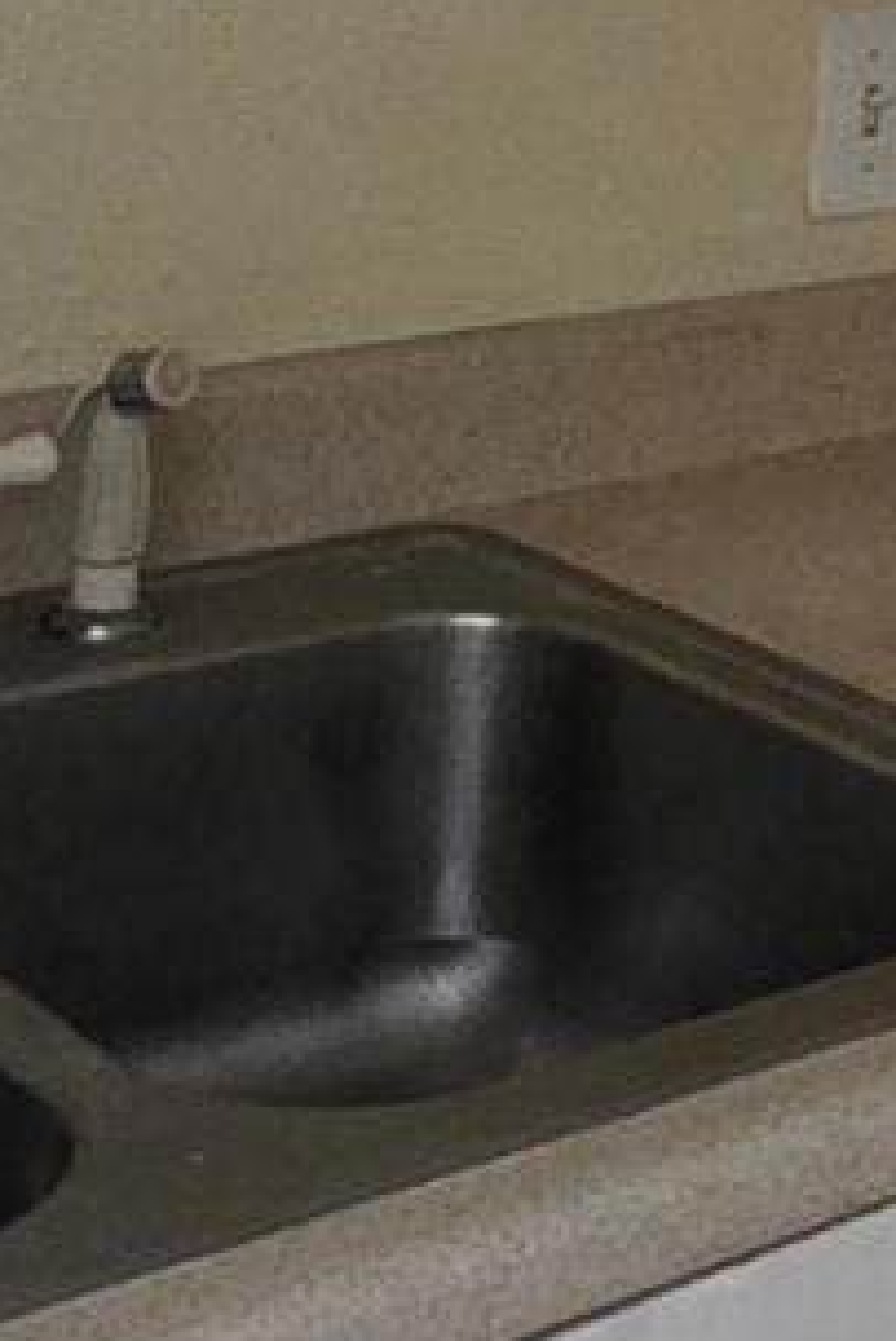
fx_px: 3393
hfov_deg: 14.0
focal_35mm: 91
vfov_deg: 20.6
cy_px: -340
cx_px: 1368
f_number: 1.9
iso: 1000
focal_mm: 2.2
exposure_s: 1/60
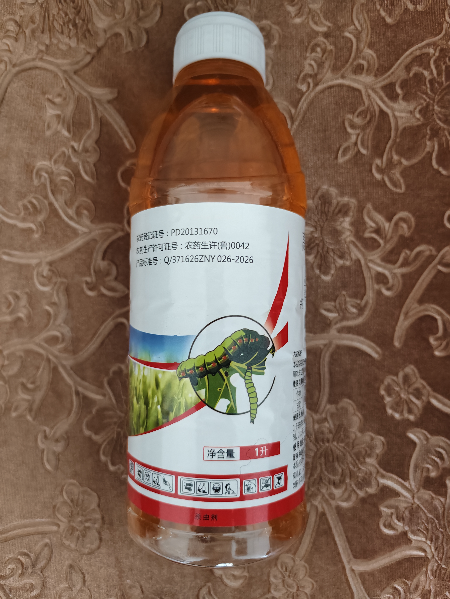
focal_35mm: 23
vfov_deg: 73.9
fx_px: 399
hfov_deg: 58.9
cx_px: 225
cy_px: 300
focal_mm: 5.6
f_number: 1.57
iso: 1076
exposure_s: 1/50
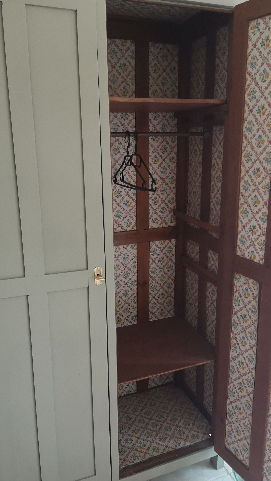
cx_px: 143
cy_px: 239
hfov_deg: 38.9
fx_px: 383
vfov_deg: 64.3
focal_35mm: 30
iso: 250
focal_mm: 3.95
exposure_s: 1/33.3
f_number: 1.8
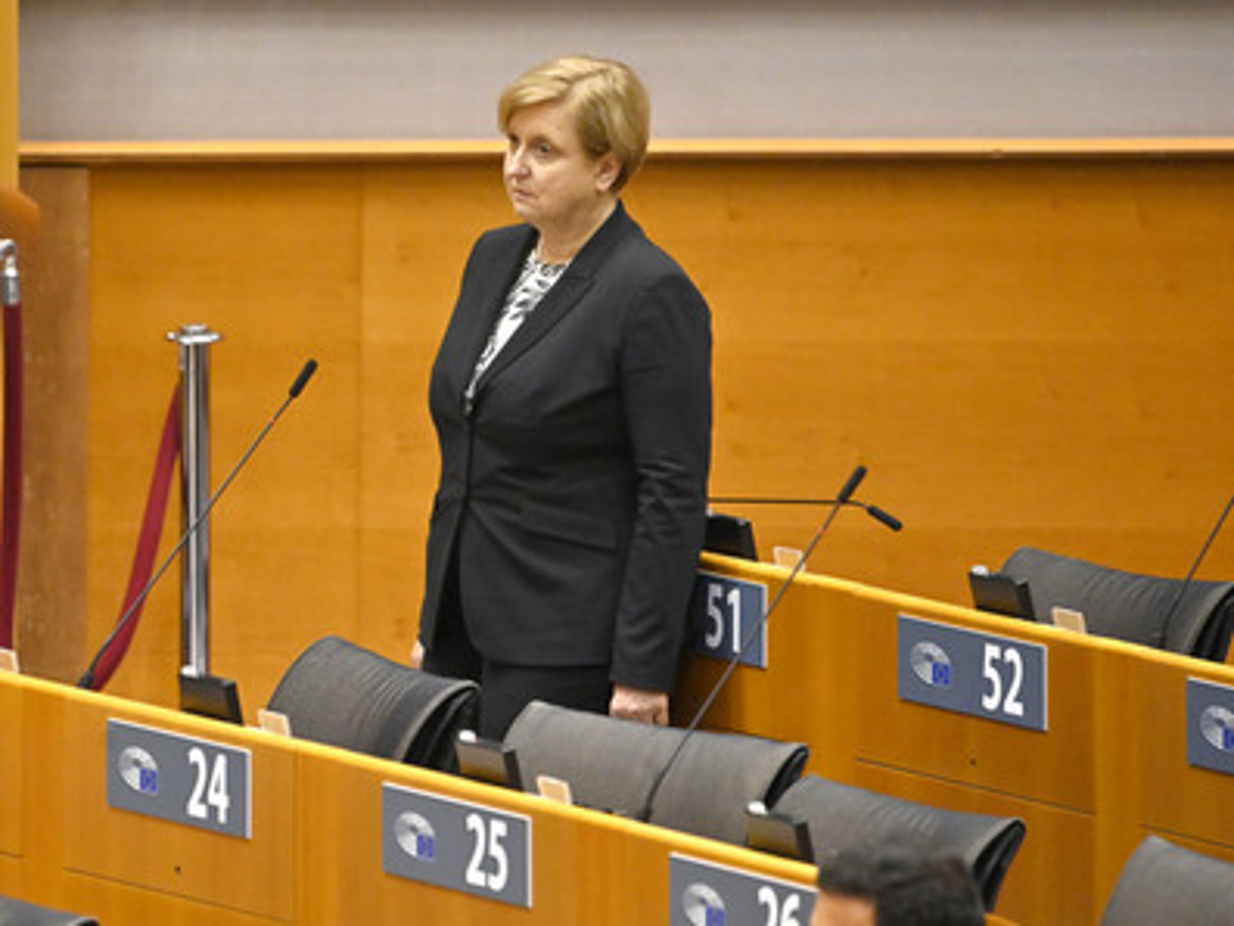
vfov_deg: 2.7
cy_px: 463
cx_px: 564
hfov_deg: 3.6
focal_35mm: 546
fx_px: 19470
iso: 4000
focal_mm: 500
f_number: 6
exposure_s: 1/400
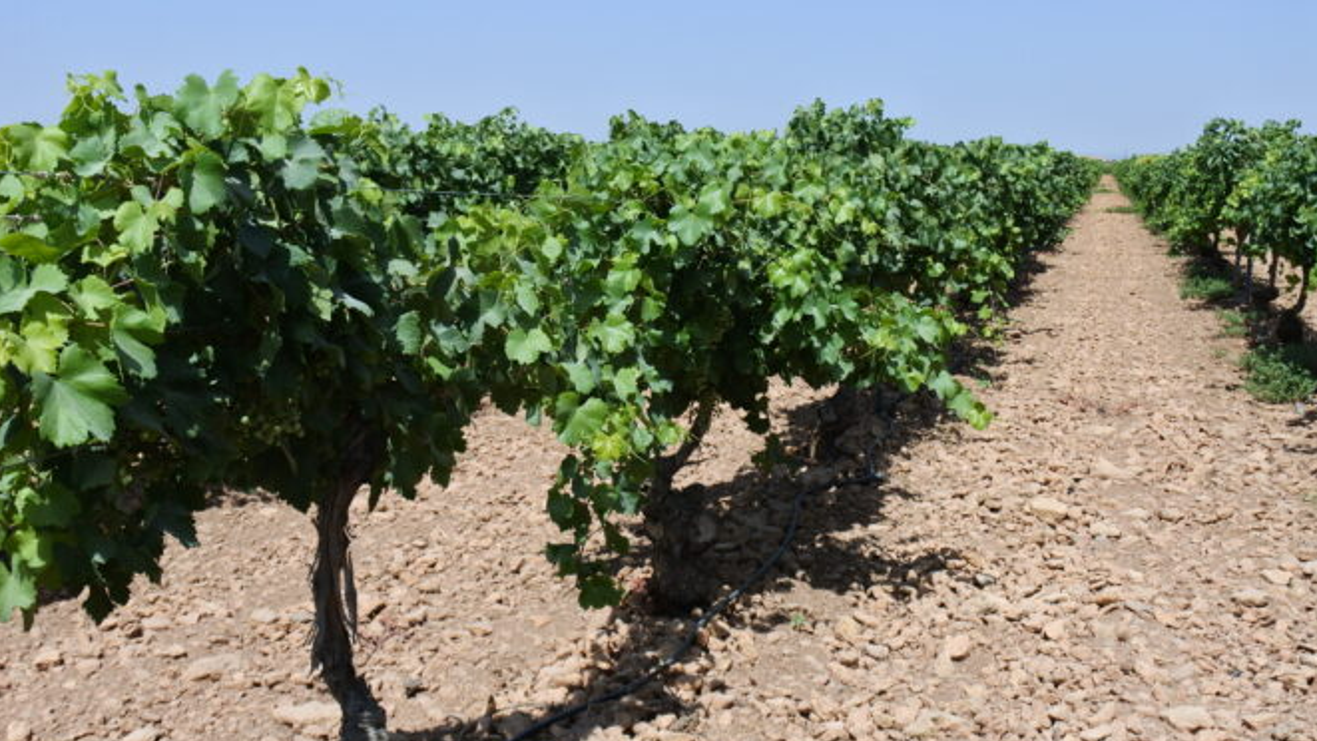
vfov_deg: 26.5
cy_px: 338
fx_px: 1572
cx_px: 656
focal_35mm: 45
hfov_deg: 45.5
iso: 160
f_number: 5
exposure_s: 1/800
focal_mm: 15.7
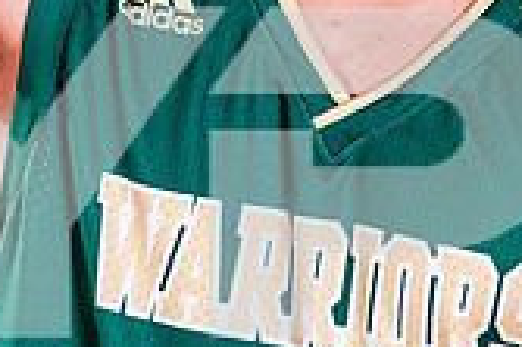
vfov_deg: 5.1
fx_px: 3897
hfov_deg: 7.7
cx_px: 327
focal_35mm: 269
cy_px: -45
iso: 200
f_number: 8
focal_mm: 53
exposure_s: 1/60
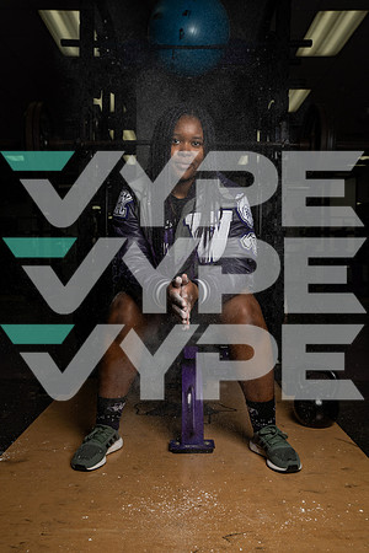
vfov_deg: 57.2
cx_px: 184
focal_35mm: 33
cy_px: 276
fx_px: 507
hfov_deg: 40.0
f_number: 7.1
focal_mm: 33
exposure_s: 1/250
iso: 250
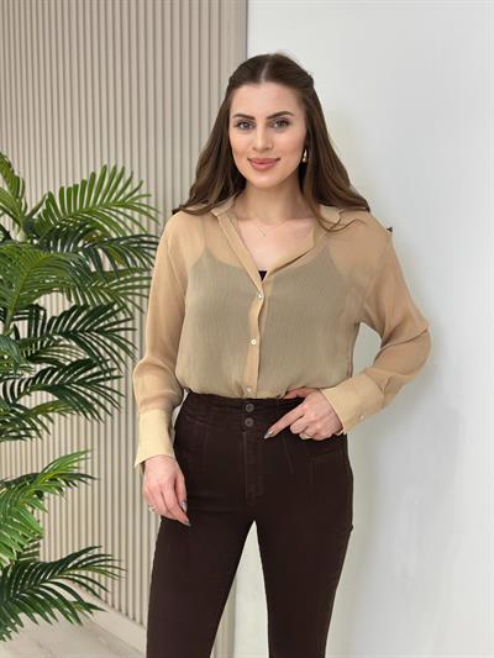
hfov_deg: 30.3
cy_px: 329
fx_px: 913
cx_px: 247
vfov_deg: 39.6
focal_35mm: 48
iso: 100
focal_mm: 6.86
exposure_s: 1/171
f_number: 1.78
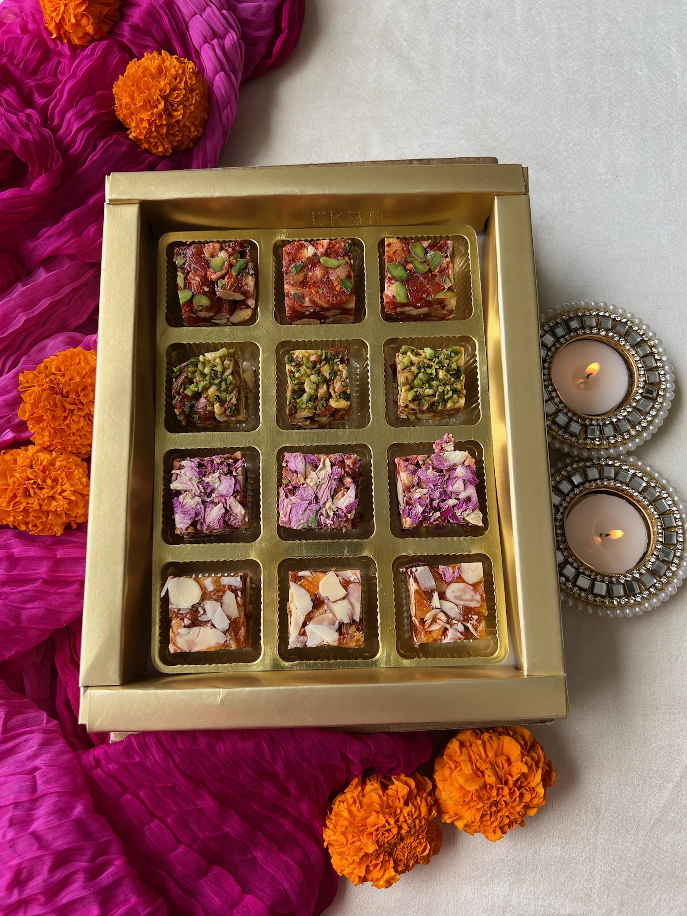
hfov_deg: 53.1
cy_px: 458
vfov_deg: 67.3
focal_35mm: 26
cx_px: 344
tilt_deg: -78.0
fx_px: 688
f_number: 1.5
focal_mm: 5.7
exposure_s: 1/621
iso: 50
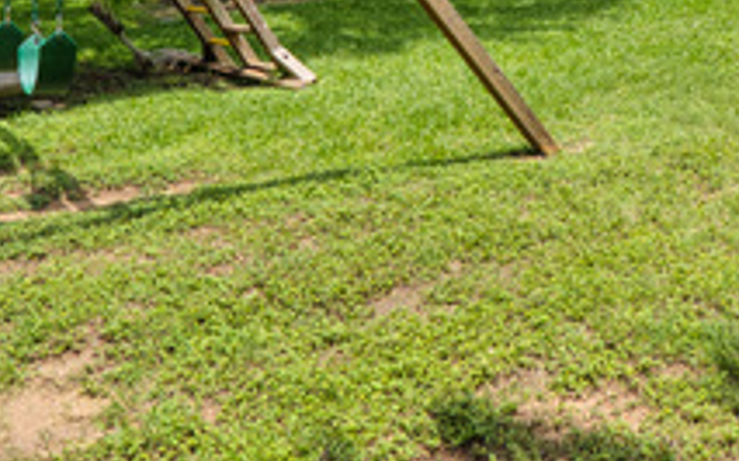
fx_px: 987
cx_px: 545
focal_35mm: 49
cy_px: -16
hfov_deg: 40.0
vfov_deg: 24.9
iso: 100
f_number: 8
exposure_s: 1/200
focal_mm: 16
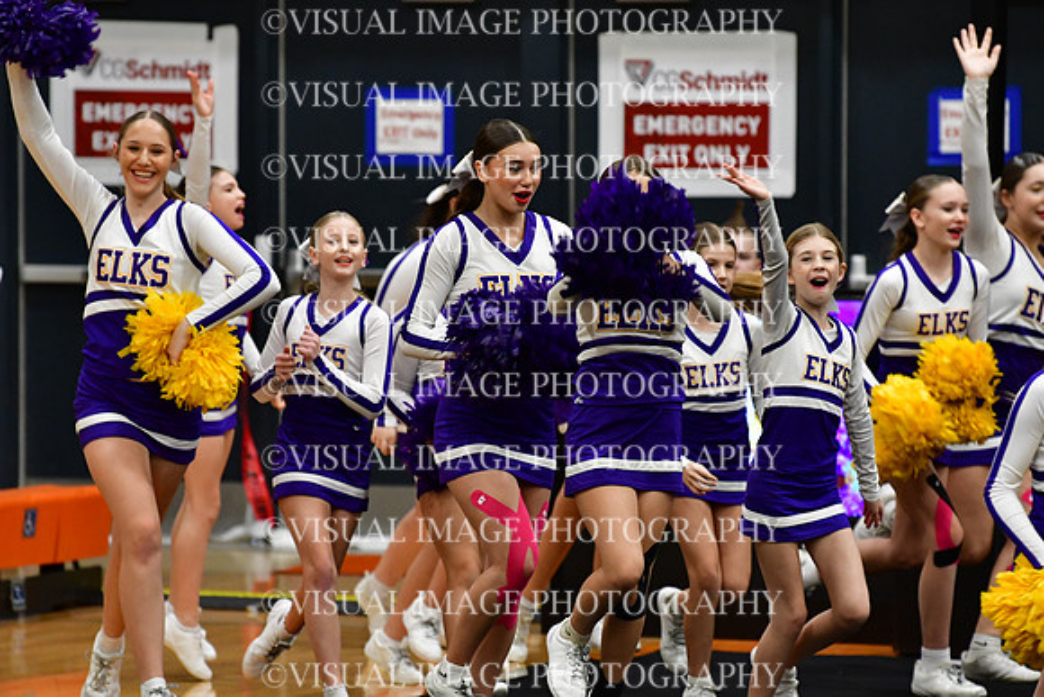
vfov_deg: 4.6
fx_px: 8702
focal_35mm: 300
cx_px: 522
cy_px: 348
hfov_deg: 6.9
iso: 4000
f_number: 3.5
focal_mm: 200
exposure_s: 1/500
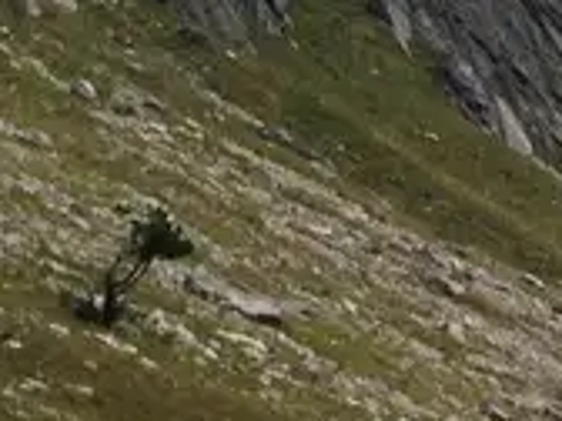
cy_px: 474
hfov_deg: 8.0
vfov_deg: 6.3
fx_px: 3832
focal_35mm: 236
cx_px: 1141
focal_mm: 4.12
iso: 50
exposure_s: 1/3623
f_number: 2.4
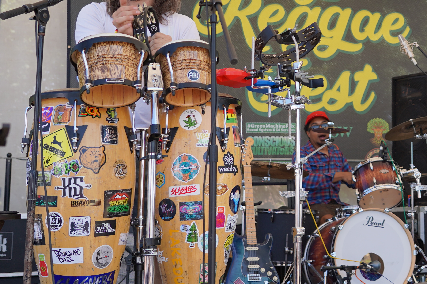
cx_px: 449
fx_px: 984
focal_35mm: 83
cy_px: 38
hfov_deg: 23.2
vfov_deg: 16.3
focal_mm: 37
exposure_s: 1/250
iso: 100
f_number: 4
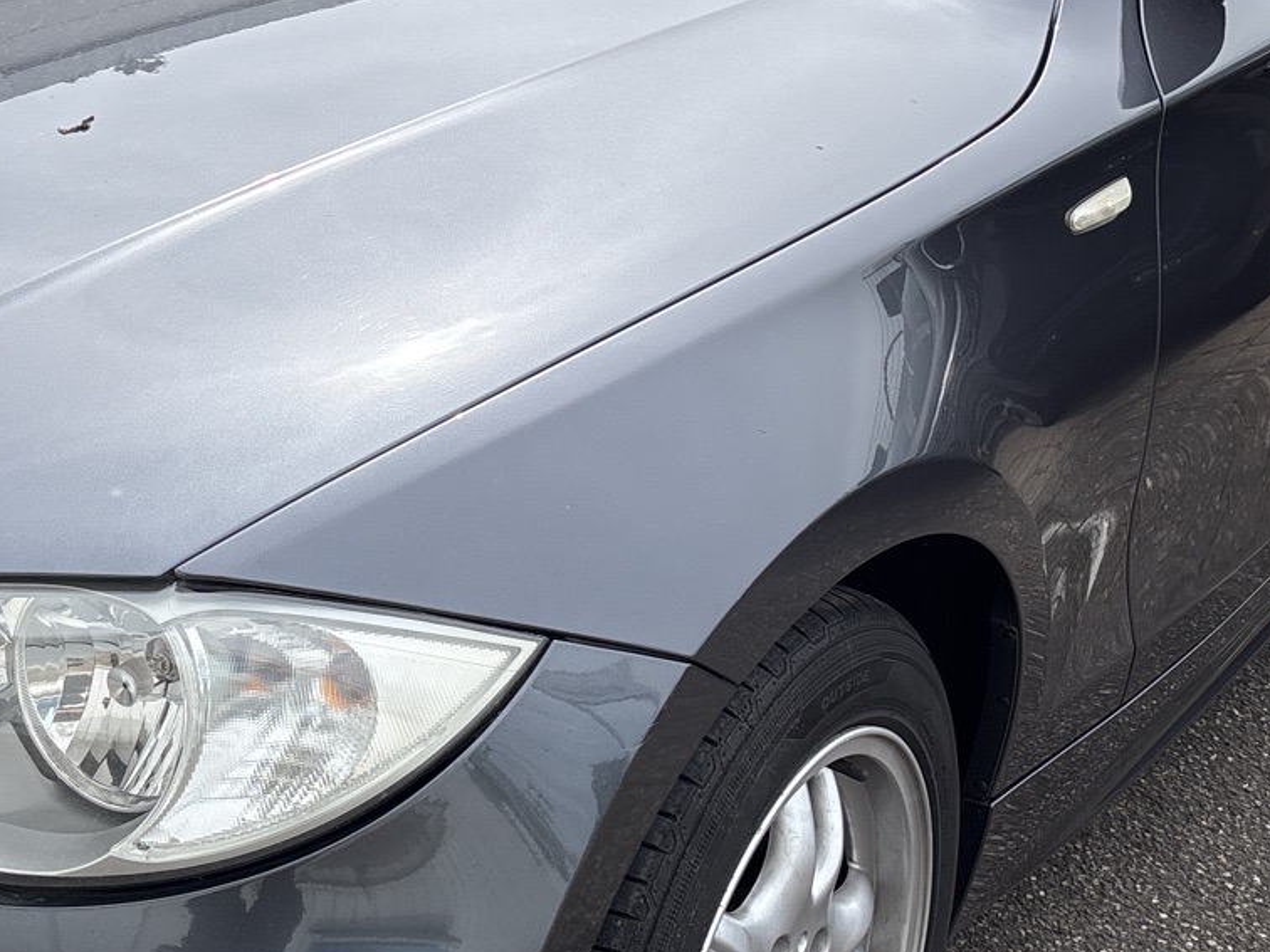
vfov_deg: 22.2
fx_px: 2421
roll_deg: +0.3
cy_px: 425
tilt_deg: -19.7
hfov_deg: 28.8
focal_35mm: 66
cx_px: 269
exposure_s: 1/2451
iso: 50
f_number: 1.6
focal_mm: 5.96
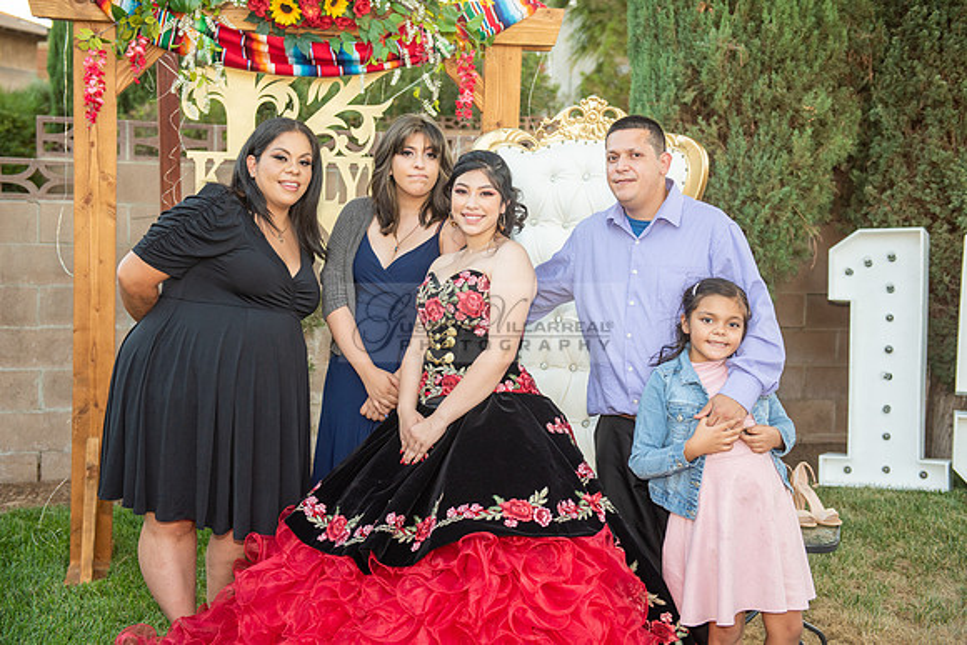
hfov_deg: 41.1
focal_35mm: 48
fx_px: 1290
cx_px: 484
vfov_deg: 28.1
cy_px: 322
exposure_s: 1/200
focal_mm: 48
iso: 400
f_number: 3.5
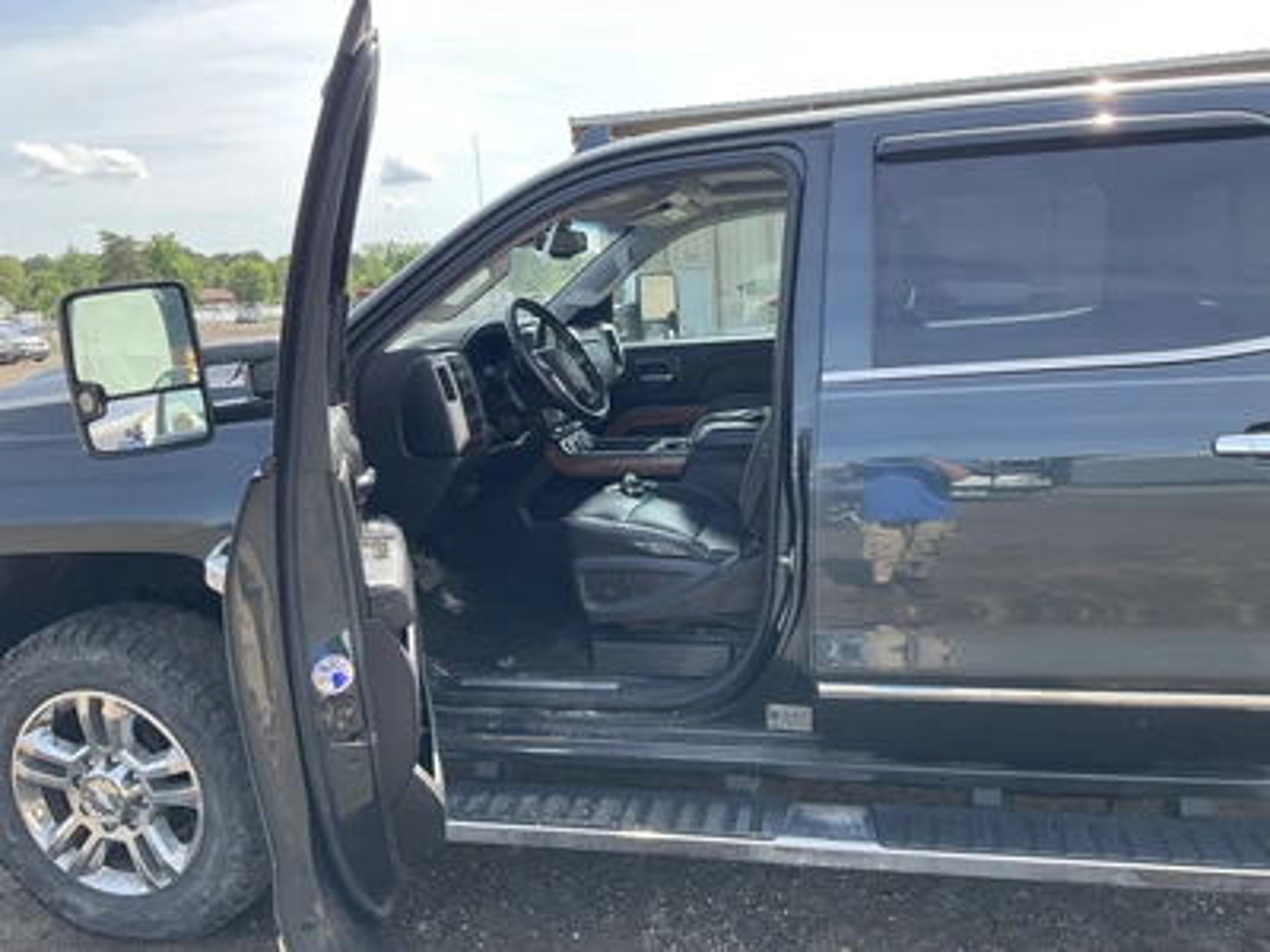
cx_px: 635
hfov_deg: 61.7
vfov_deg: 48.2
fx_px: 1064
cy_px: 476
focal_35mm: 29
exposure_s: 1/353
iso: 25
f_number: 1.8
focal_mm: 3
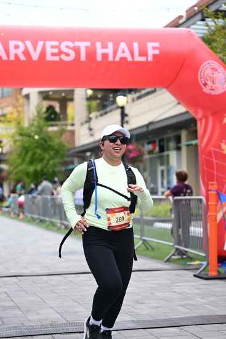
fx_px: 696
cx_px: 113
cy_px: 170
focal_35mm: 74
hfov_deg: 18.4
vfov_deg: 27.3
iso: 640
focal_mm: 74
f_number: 2.8
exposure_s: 1/2500
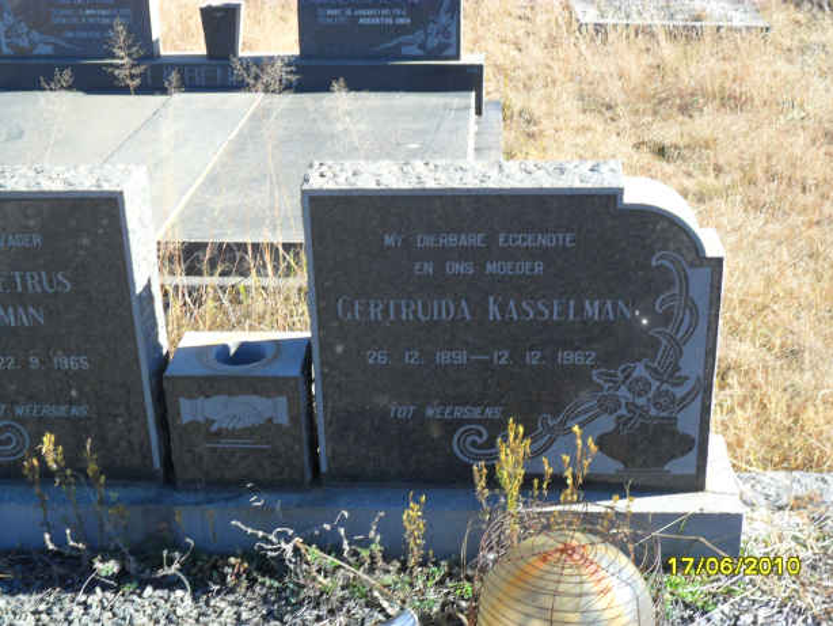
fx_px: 1252
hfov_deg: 36.8
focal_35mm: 52
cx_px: 416
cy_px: 313
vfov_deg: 28.1
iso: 100
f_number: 5
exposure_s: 1/125
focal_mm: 9.3
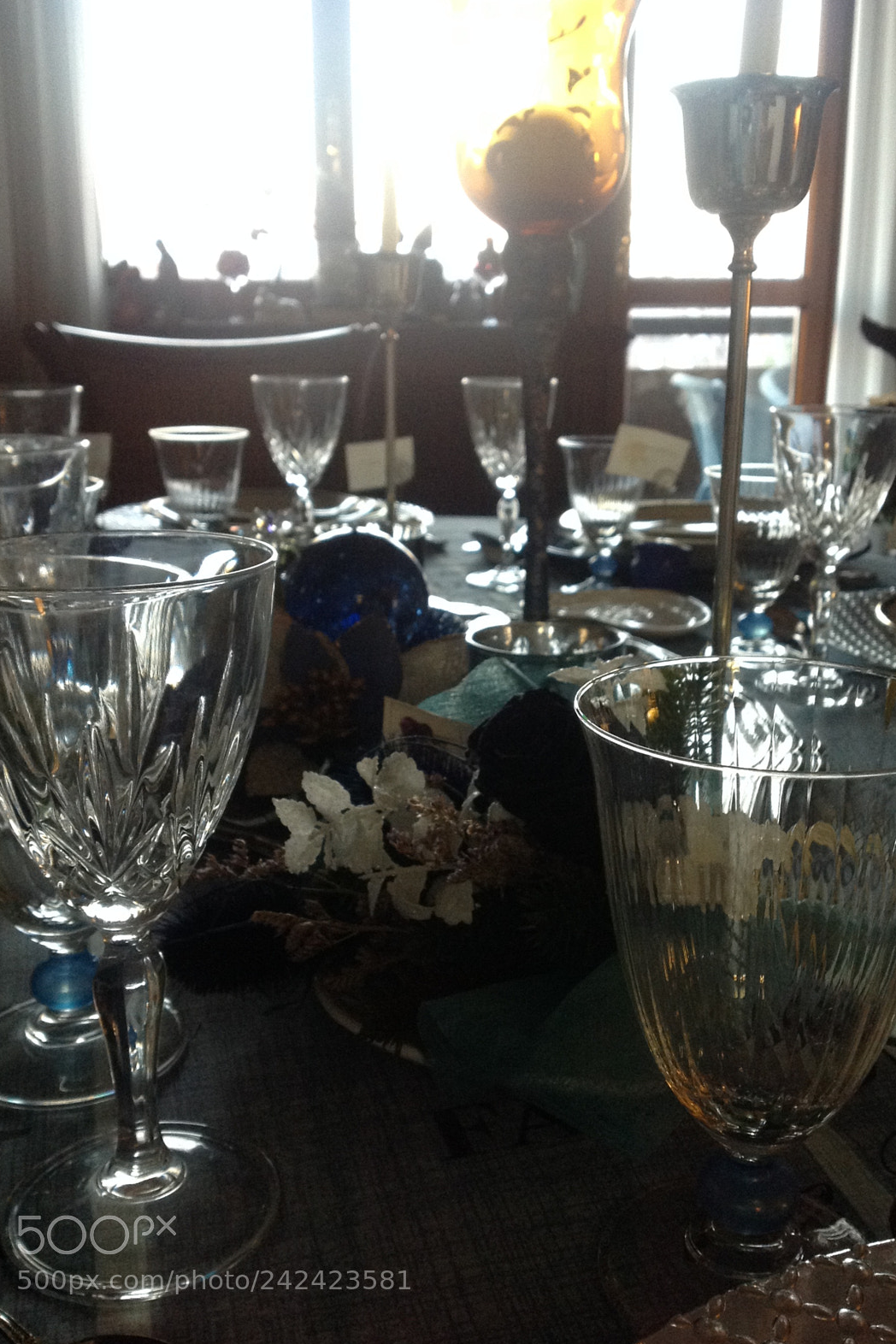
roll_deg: -0.4
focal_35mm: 37
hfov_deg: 35.9
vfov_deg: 51.9
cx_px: 475
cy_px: 663
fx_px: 1381
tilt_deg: -15.7
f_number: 2.4
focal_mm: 4.28
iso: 200
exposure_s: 1/15
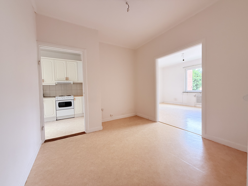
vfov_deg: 85.7
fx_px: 100
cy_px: 93
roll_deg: +1.4
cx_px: 124
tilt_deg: -1.5
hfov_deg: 102.1
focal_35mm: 14
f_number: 2.2
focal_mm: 2.22
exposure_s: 1/99
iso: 160
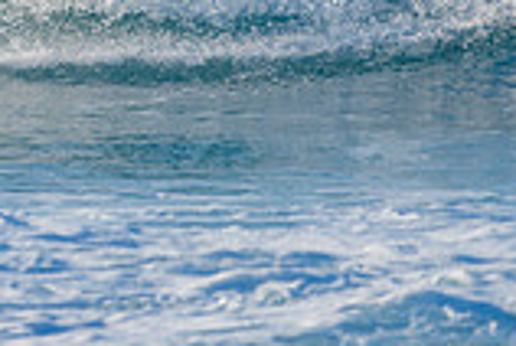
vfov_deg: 0.8
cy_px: -211
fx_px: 26308
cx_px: -382
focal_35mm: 1832
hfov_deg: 1.1
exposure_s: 1/2000
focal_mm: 500
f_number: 5.6
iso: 320
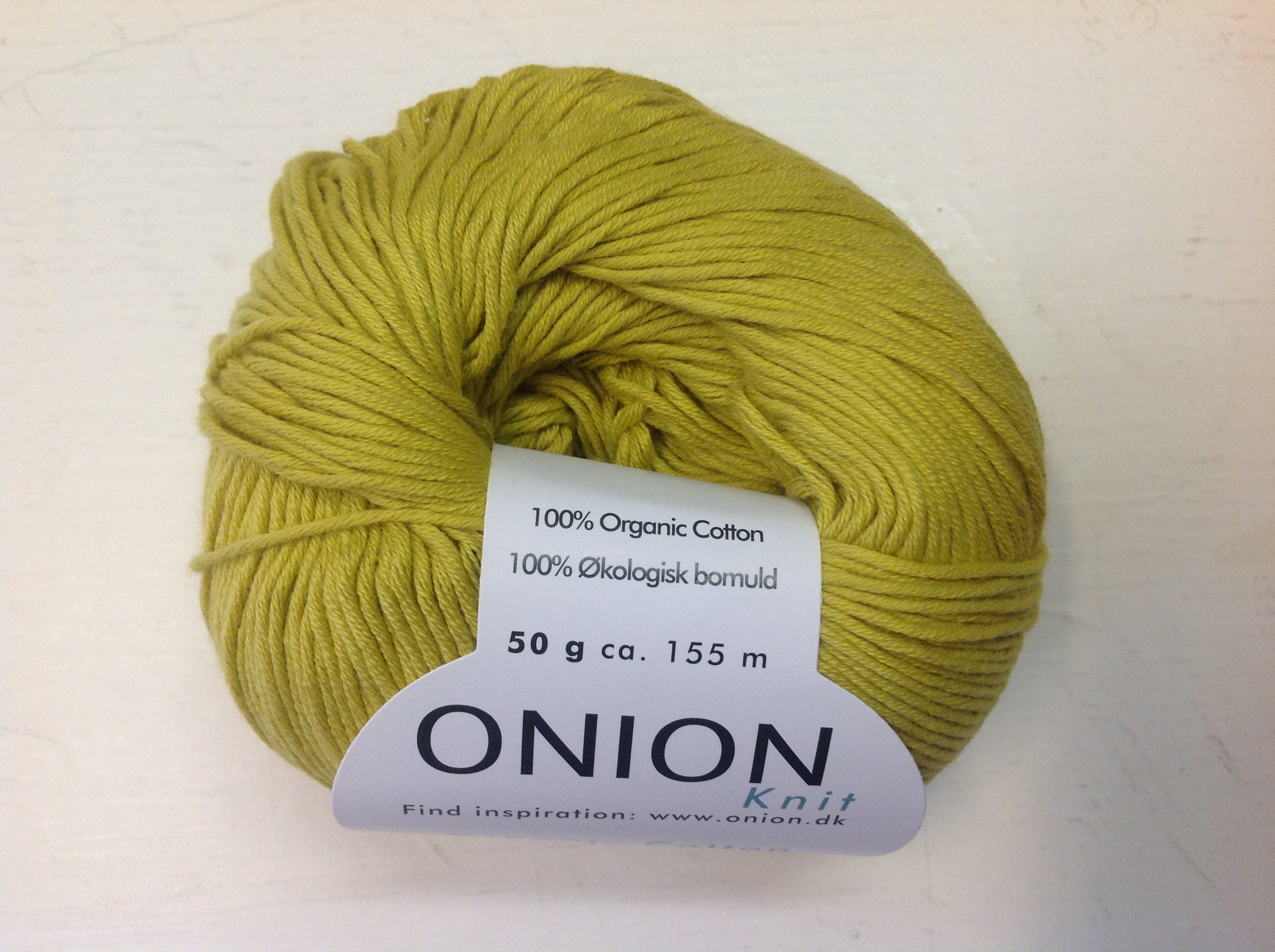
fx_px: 1287
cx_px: 638
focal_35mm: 35
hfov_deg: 52.7
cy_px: 476
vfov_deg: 40.6
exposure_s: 1/50
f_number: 2.4
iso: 80
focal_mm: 4.28
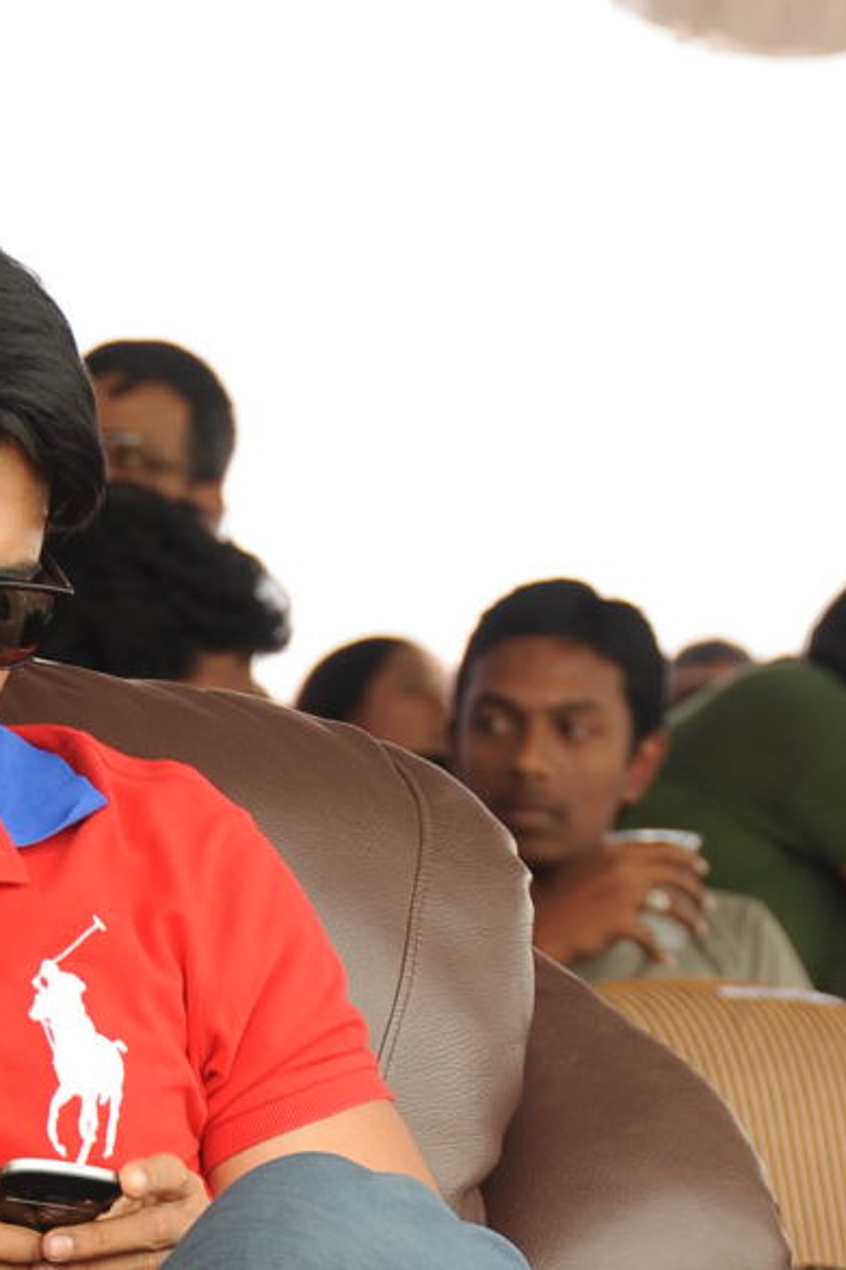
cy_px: 1289
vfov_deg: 6.8
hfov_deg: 4.6
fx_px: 10580
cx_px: 345
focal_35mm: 300
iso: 400
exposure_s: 1/125
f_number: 5.6
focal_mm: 110
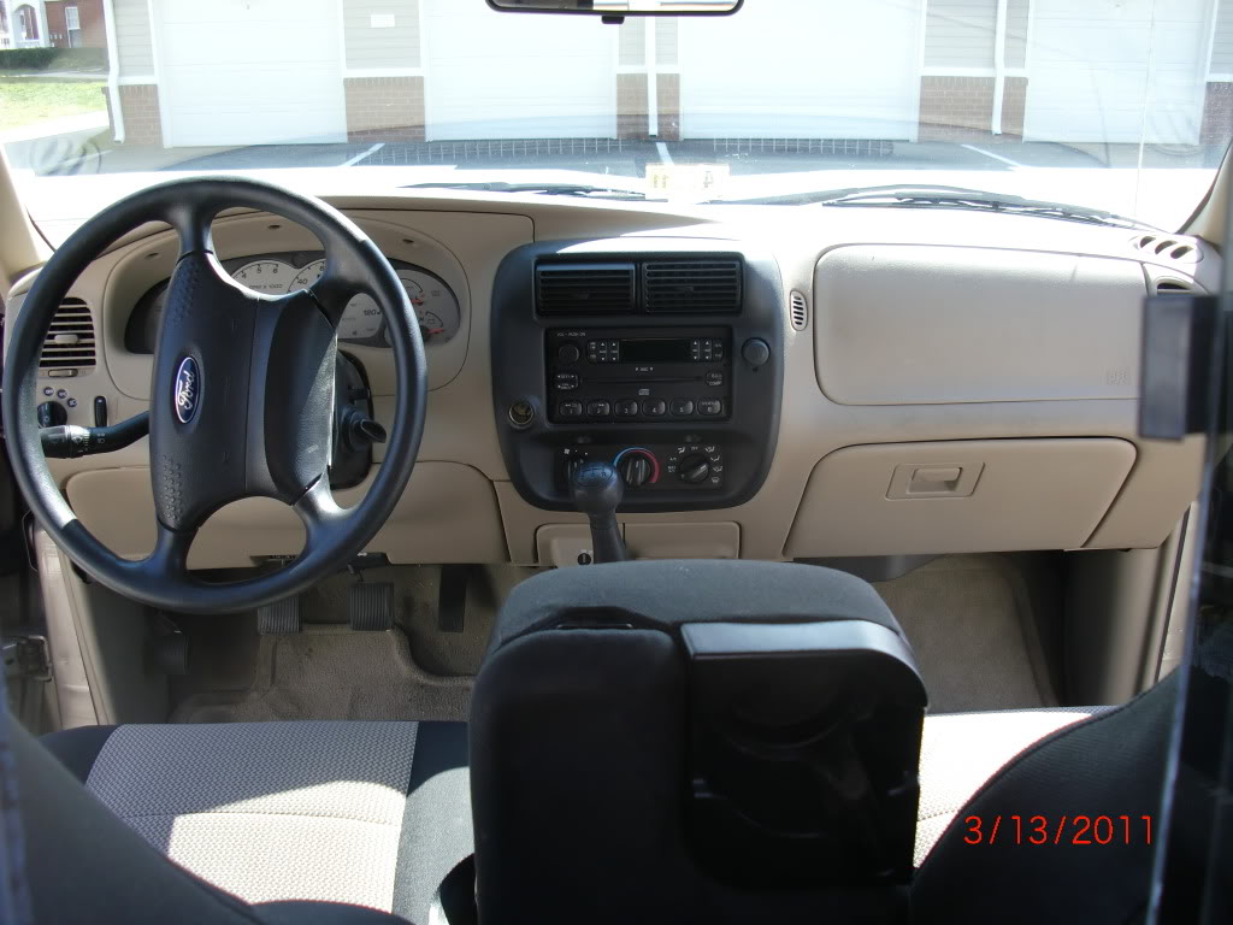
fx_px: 1282
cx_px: 616
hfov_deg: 51.4
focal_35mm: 36
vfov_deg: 39.7
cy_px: 462
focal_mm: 6.3
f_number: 2.8
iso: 64
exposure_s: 1/125
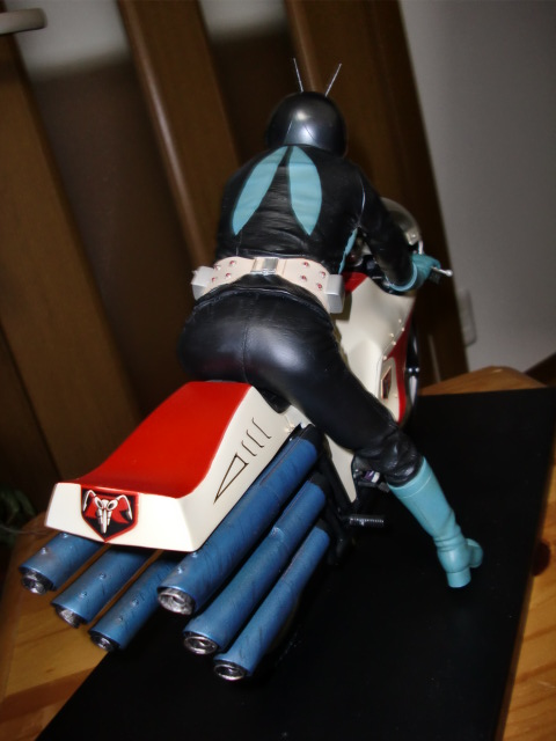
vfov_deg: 51.4
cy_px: 370
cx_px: 278
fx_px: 771
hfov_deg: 39.7
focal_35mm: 36
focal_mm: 6.3
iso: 125
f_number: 2.8
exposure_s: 1/30
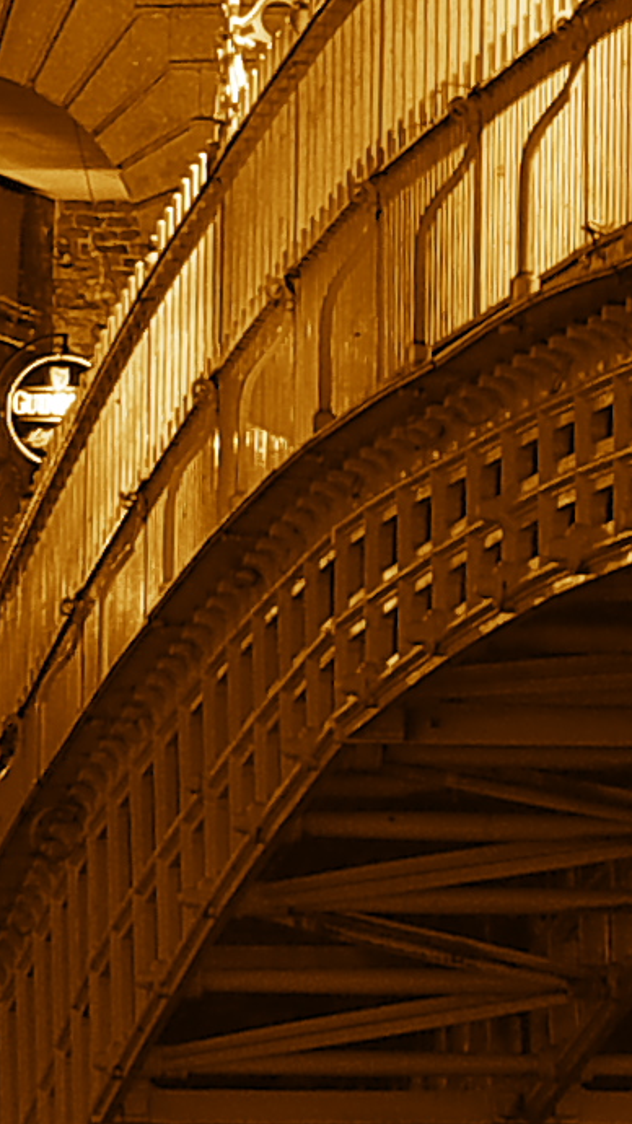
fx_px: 10013
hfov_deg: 3.6
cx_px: 774
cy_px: 621
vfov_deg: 6.4
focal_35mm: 336
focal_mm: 30
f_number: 8
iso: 200
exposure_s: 4
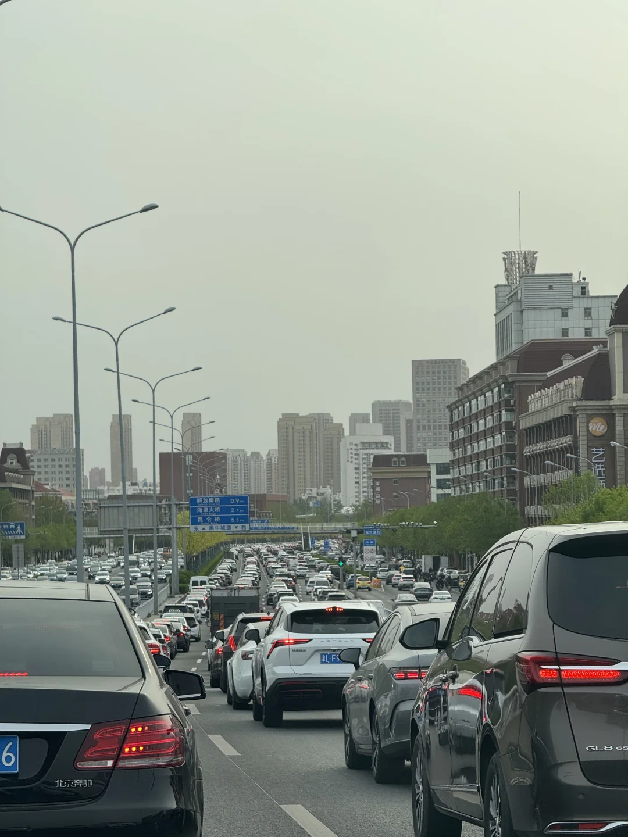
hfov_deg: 12.3
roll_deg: +0.0
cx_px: 314
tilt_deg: +1.3
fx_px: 2903
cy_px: 418
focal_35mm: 120
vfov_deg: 16.4
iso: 50
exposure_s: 1/533
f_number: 2.8
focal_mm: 15.66
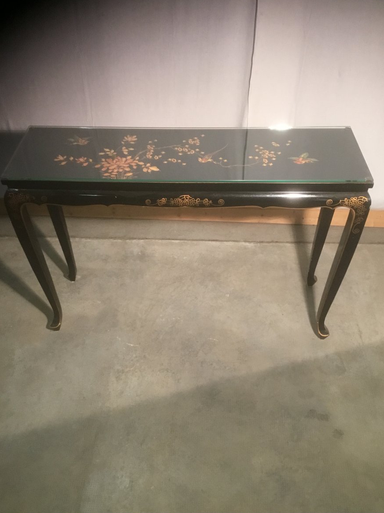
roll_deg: -0.2
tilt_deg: -42.0
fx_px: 473
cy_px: 253
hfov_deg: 44.2
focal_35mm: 32
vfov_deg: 56.8
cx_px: 190
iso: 160
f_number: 2.4
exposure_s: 1/33
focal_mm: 3.3
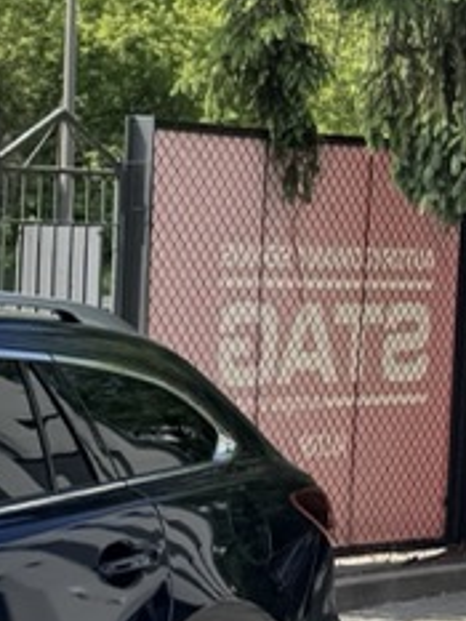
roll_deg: -1.1
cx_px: -788
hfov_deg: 9.5
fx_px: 2367
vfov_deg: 14.9
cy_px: 267
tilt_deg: -1.0
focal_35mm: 132
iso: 80
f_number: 1.78
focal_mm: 6.76
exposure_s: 1/1980
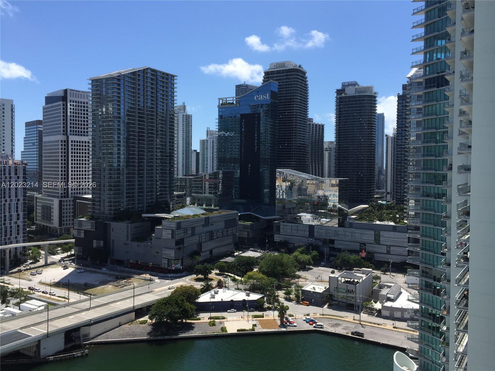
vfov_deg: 48.2
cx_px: 248
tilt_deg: -2.1
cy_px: 186
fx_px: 415
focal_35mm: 29
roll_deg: -0.6
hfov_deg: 61.7
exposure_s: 1/2083
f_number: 2.2
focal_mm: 4.15
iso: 32
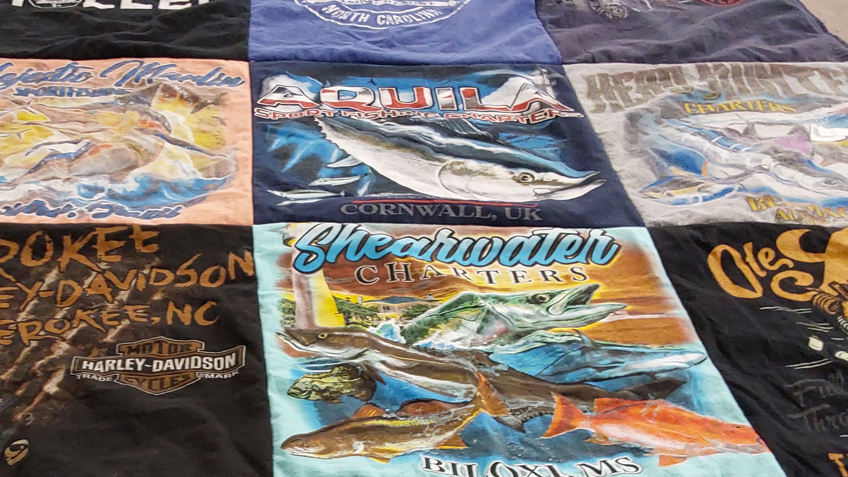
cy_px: 447
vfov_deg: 22.8
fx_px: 1147
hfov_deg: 39.7
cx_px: 230
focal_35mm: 51
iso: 160
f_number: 1.9
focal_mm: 2.91
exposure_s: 1/50
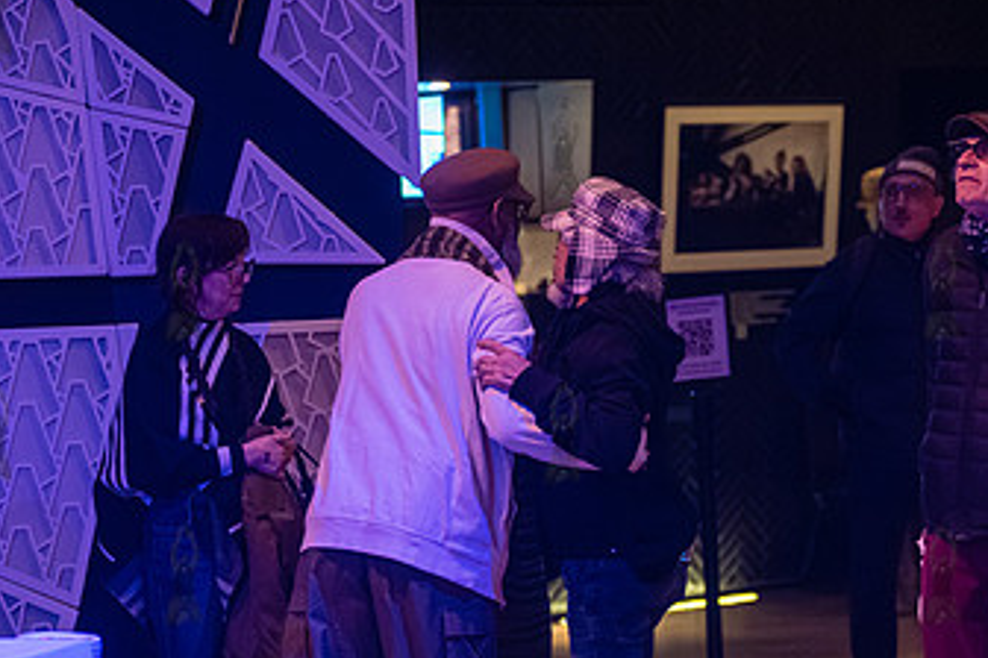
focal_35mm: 138
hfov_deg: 14.9
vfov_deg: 9.9
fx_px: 3787
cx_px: 562
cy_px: 430
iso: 8000
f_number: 2.8
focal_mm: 80
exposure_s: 1/200
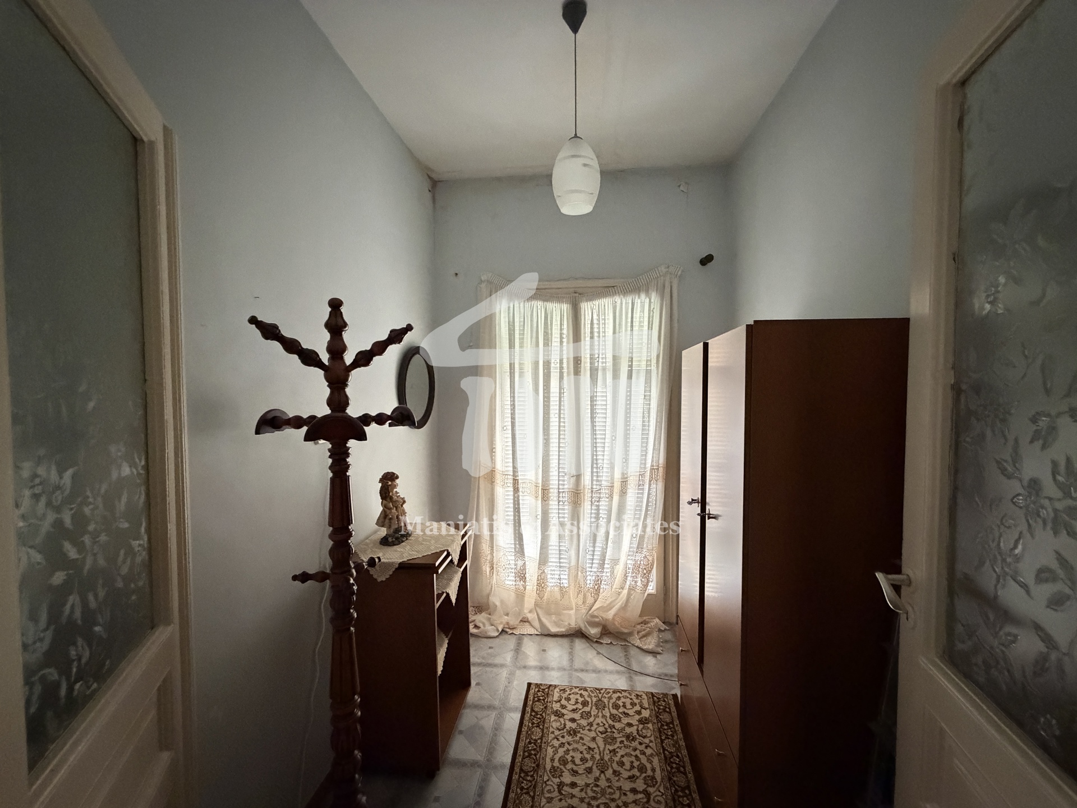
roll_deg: +0.4
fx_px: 436
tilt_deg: -3.0
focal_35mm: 14
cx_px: 538
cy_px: 404
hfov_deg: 102.1
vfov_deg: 85.7
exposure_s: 1/60
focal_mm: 2.22
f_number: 2.2
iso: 1250
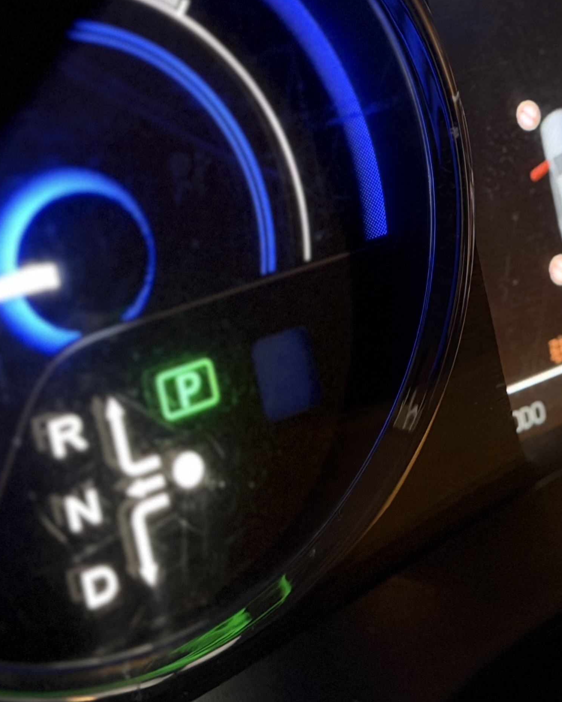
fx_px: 2100
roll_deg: -3.6
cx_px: 548
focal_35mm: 101
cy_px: 143
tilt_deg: -22.1
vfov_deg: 18.8
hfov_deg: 15.0
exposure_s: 1/17
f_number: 1.78
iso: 1250
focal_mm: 6.76
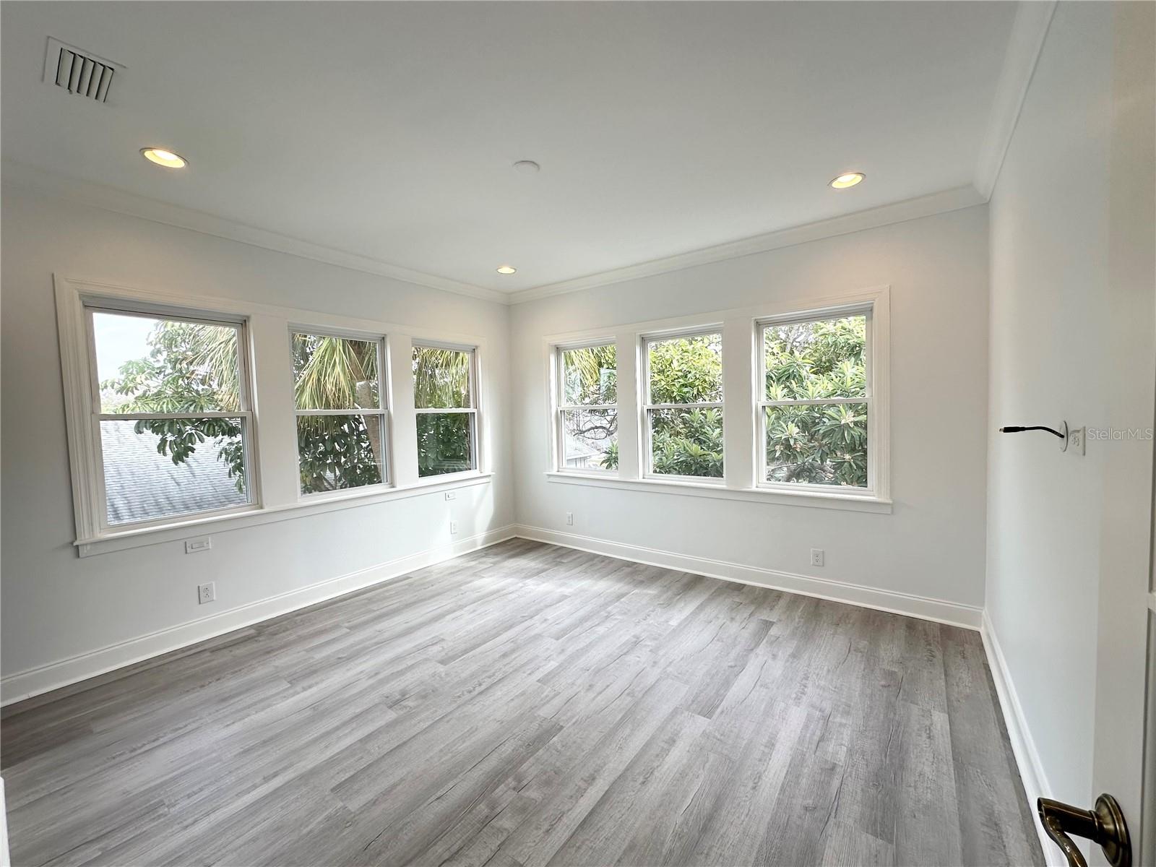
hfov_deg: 102.1
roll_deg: +1.2
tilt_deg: -1.8
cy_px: 434
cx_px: 578
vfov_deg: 85.7
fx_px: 468
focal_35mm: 14
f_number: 2.2
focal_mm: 2.22
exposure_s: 1/223
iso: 40
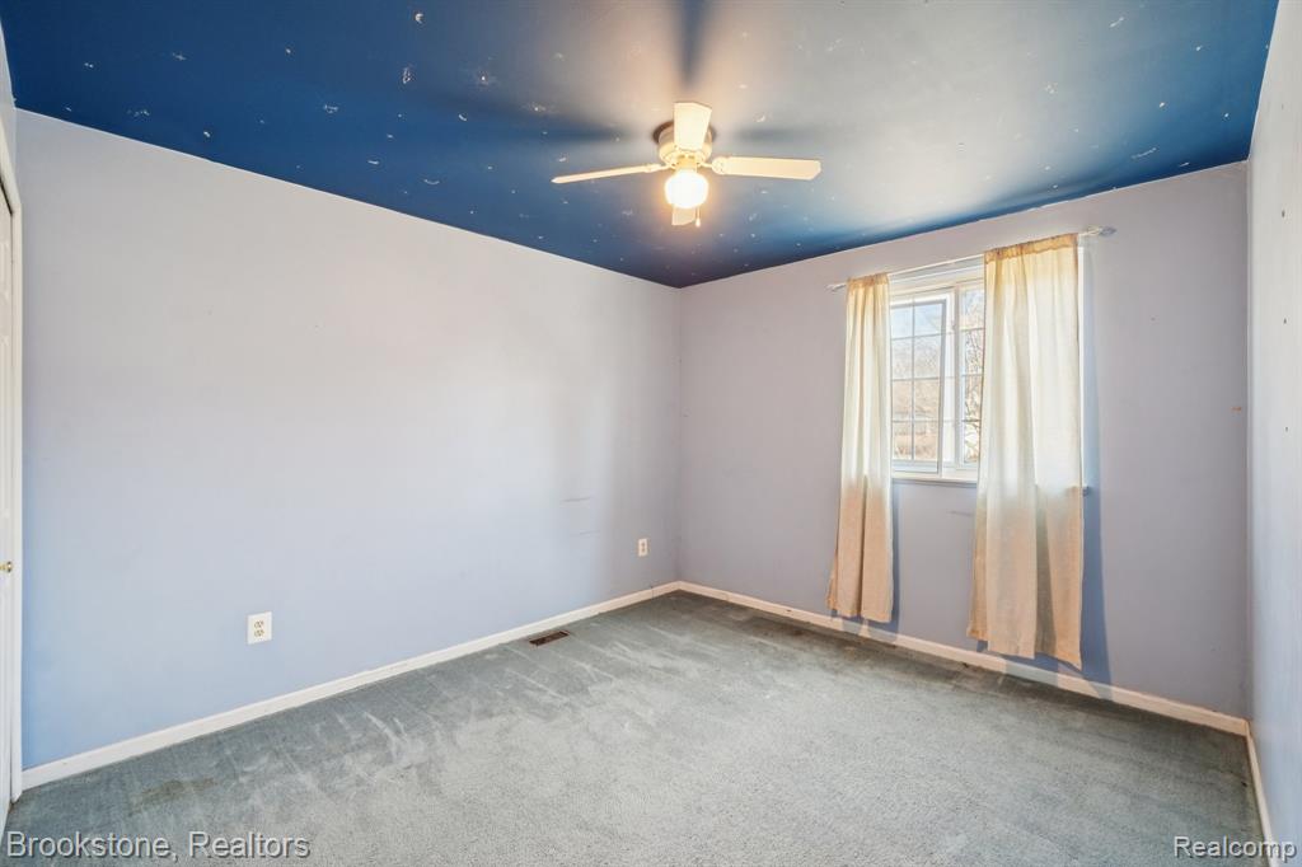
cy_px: 434
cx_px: 651
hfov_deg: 100.4
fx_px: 542
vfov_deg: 77.3
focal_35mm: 15
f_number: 8
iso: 400
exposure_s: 1/6
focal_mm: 10
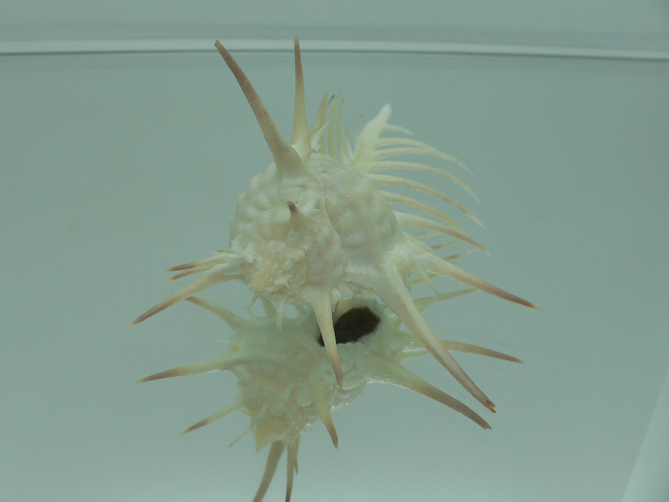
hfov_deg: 47.8
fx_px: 754
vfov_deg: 36.8
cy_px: 245
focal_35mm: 39
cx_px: 311
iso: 80
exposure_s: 1/80
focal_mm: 4.6
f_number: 2.8
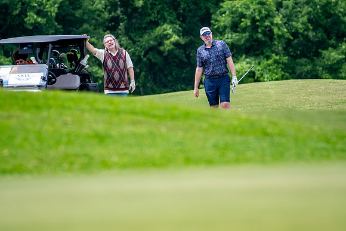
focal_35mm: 750
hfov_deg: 2.7
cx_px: 173
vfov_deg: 1.8
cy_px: 116
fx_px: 7210
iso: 1800
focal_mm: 500
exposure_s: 1/2000
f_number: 5.6
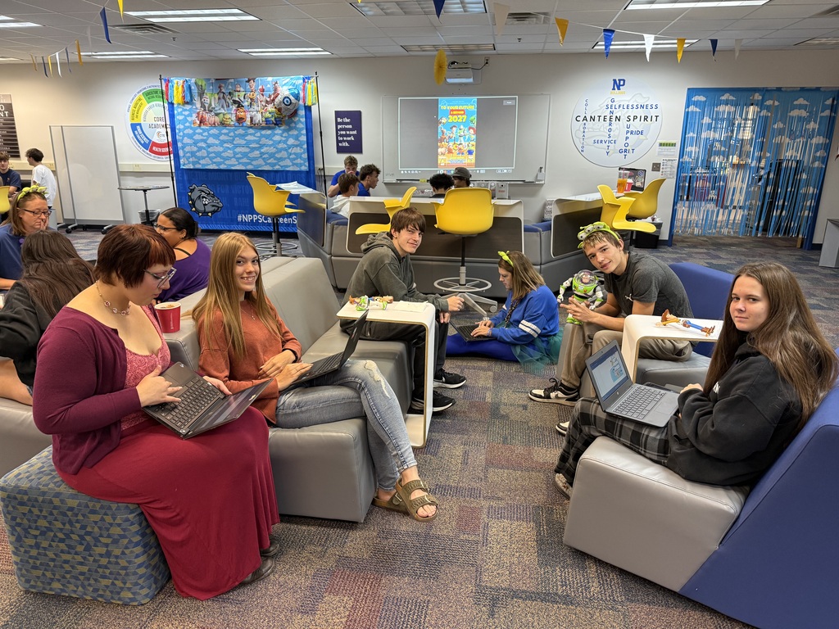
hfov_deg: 71.6
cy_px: 314
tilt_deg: -15.2
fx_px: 582
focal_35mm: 24
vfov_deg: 56.8
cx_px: 420
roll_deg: -0.2
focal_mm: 6.76
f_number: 1.78
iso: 250
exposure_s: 1/60
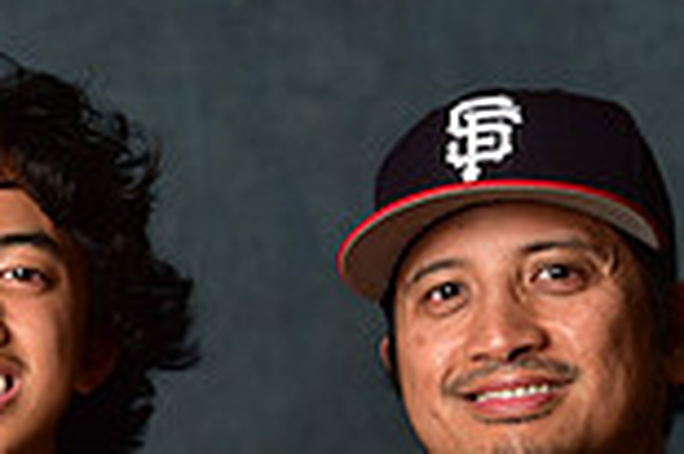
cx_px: 119
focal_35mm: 457
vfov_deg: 3.0
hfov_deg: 4.5
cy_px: 566
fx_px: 8674
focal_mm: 122
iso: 200
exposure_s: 1/160
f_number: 4.5
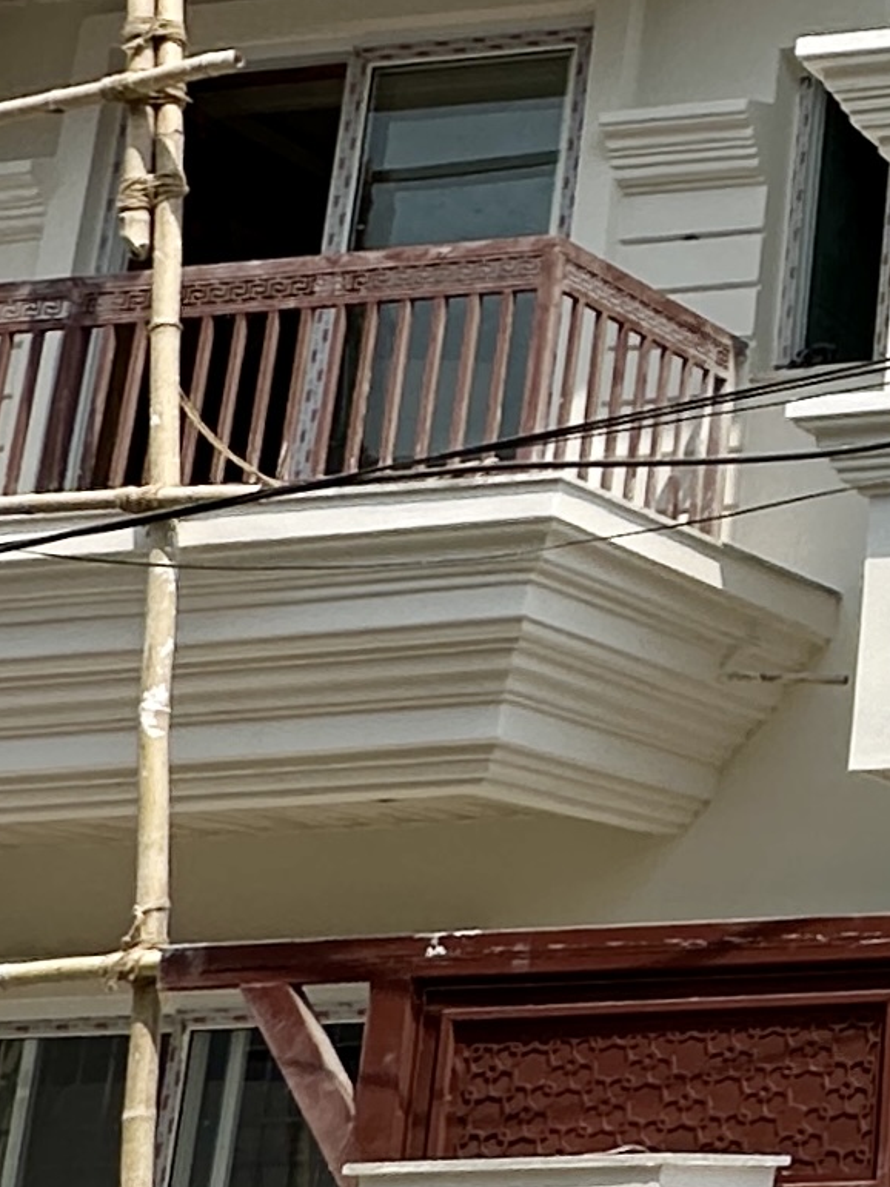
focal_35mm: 68
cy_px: 67
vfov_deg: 27.3
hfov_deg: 17.3
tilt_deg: +22.3
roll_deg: +3.3
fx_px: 2332
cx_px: 1639
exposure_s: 1/2257
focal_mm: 2.22
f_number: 2.2
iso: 40
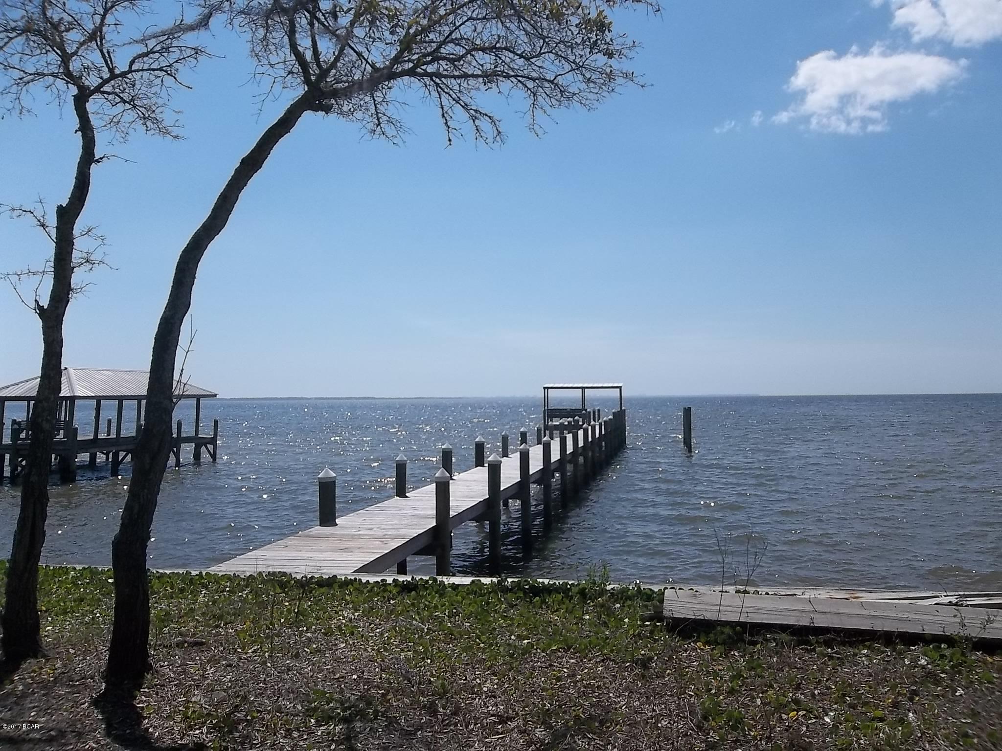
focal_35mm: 27
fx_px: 782
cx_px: 501
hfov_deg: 65.3
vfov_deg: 51.4
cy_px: 376
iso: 80
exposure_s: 1/500
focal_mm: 4.9
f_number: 8.9
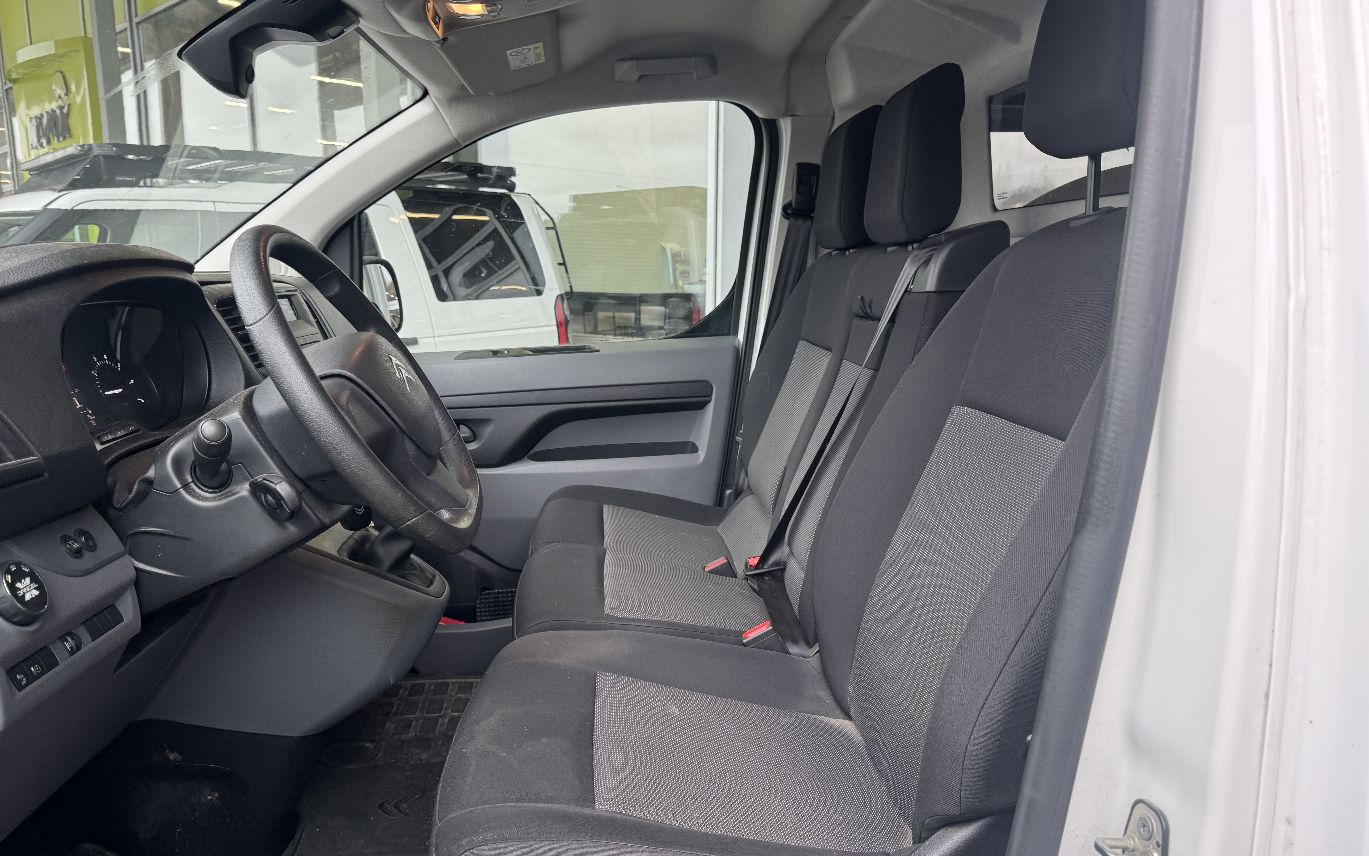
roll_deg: -1.9
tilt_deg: -13.7
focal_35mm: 26
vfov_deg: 47.5
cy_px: 473
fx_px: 970
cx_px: 674
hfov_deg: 70.4
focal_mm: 6.76
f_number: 1.78
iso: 80
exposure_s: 1/121
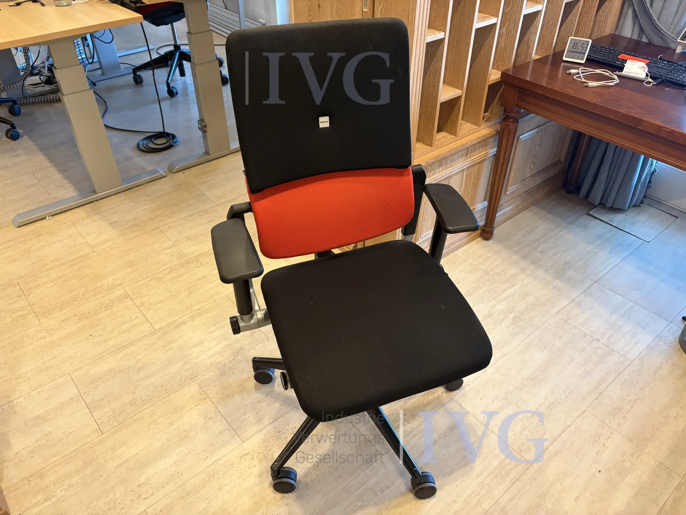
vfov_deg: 53.1
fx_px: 515
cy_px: 258
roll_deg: +0.6
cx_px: 343
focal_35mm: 26
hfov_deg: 67.3
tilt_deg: -38.1
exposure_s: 1/50
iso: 320
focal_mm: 5.96
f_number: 1.6
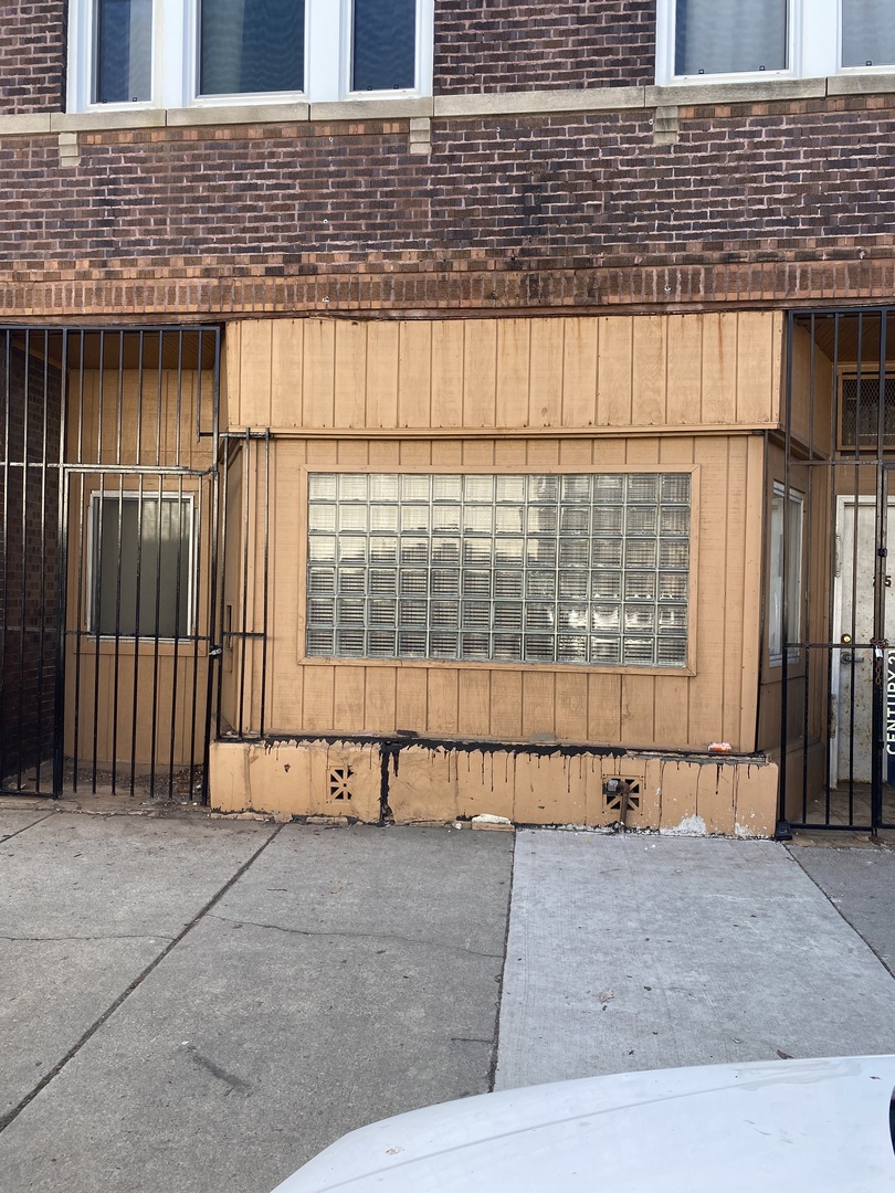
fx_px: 896
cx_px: 448
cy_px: 596
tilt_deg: -1.5
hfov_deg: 53.1
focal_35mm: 26
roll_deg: -1.5
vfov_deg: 67.3
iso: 32
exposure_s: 1/465
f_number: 1.8
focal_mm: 4.25
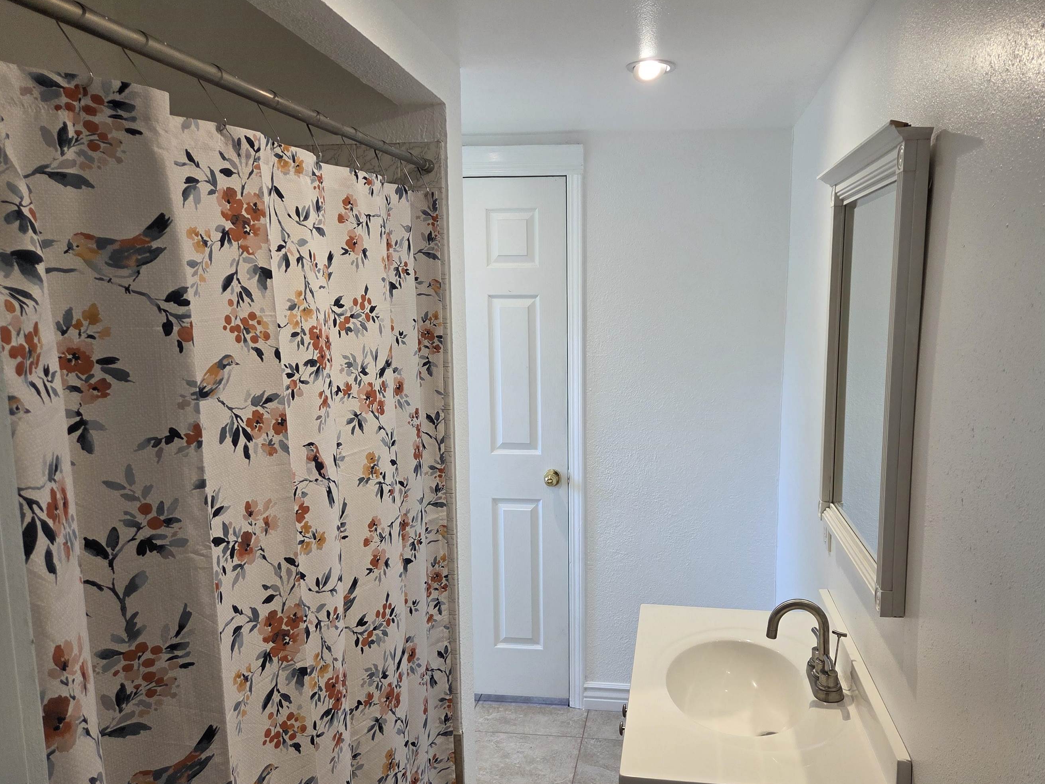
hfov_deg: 65.0
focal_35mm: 27
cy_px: 431
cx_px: 594
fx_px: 815
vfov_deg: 51.3
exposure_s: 1/180
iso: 100
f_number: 1.8
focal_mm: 5.4
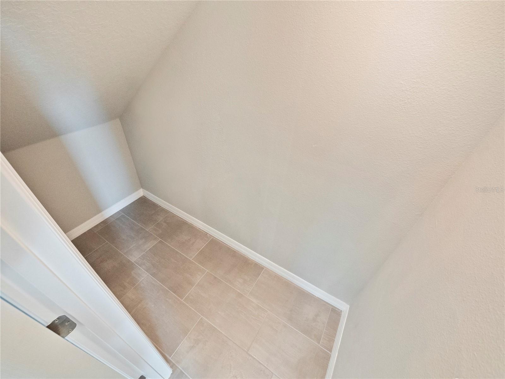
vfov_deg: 85.7
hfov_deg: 102.1
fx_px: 204
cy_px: 190
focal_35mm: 14
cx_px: 252
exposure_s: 1/60
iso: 1600
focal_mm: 7
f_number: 4
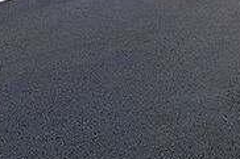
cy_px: -96
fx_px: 320
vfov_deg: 21.9
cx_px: 86
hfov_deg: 40.8
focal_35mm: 48
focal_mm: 1.83
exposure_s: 1/2237
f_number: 2.2
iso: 52
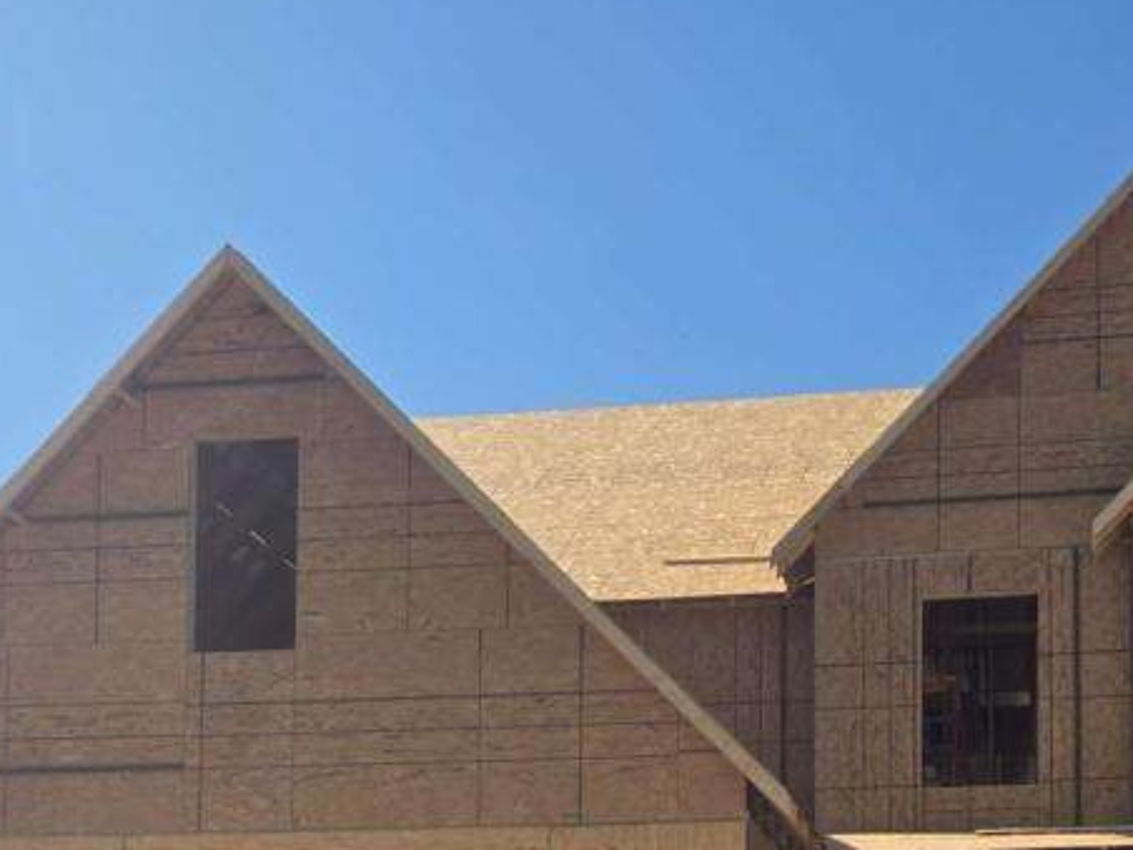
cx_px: 714
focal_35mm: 61
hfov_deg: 31.5
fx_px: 1997
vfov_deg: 22.2
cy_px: 1015
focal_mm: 5.4
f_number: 1.8
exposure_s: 1/1829
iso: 25
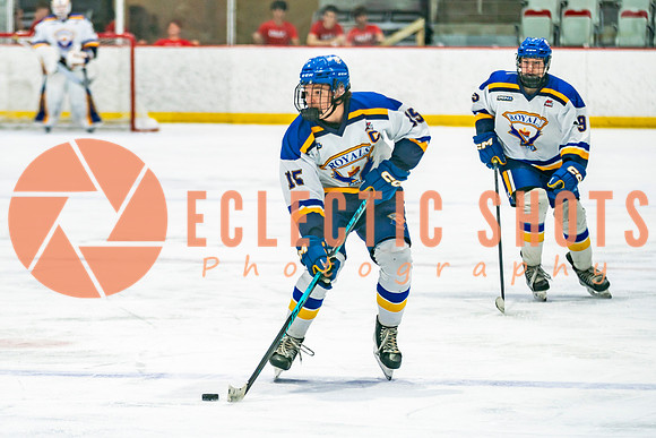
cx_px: 238
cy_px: 241
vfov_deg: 5.9
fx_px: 4240
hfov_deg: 8.8
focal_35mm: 233
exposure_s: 1/640
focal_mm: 142
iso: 320
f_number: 2.8
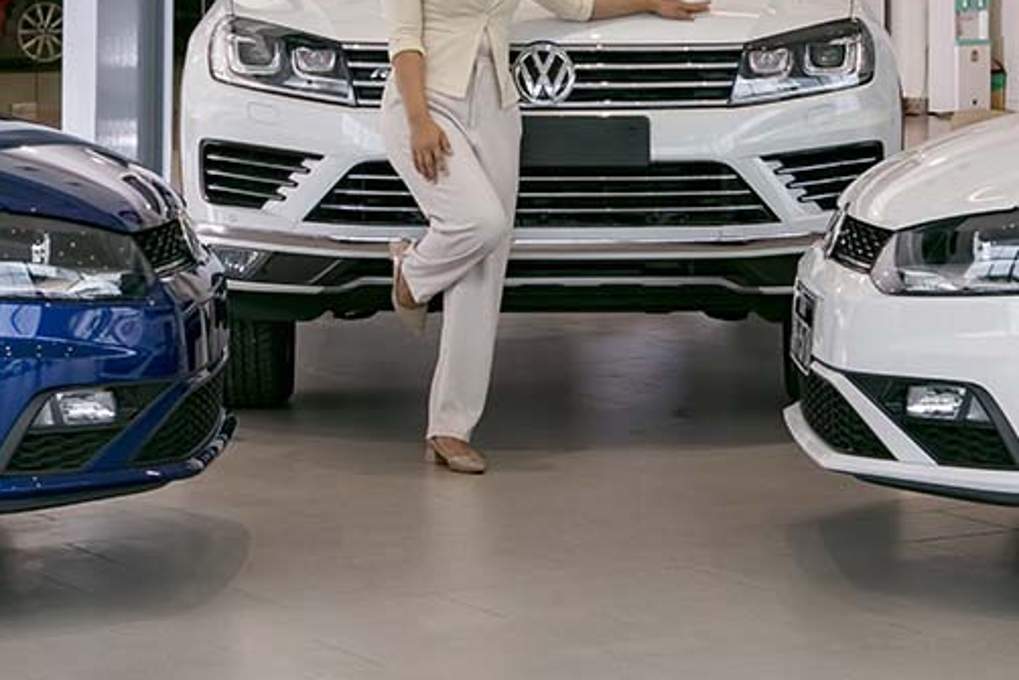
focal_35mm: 88
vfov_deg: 15.4
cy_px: 101
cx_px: 499
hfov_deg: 23.1
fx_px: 2491
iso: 2000
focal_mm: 46
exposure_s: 1/250
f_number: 9
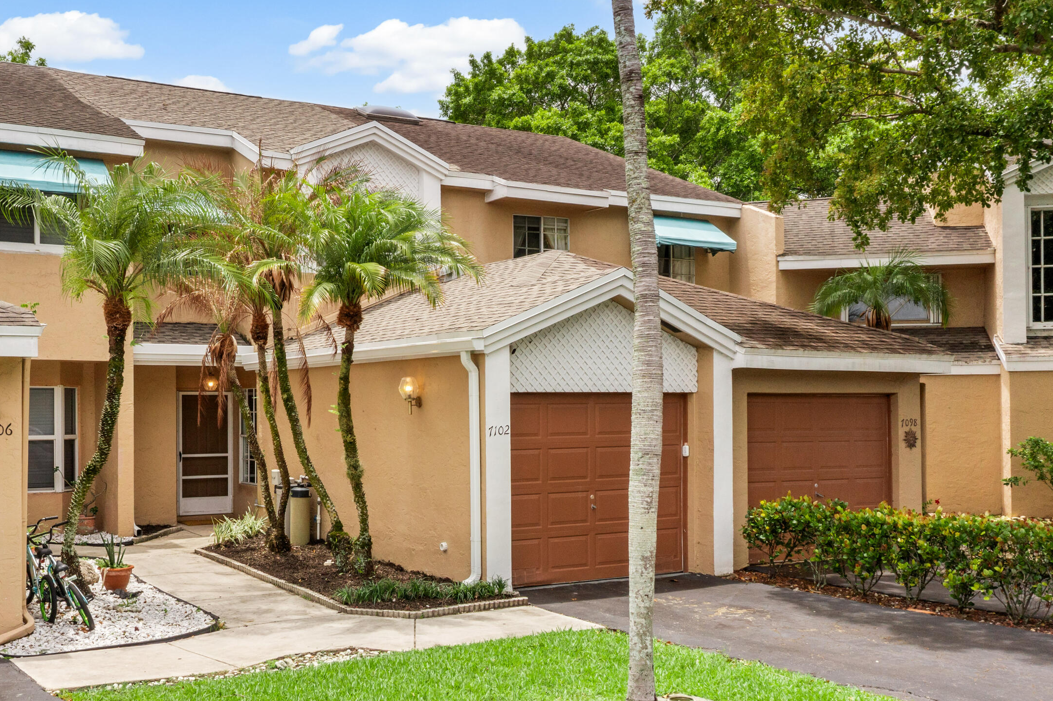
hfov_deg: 49.4
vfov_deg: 34.1
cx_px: 439
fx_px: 1140
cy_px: 405
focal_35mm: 39
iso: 100
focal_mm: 10.26
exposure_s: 1/500
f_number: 6.3
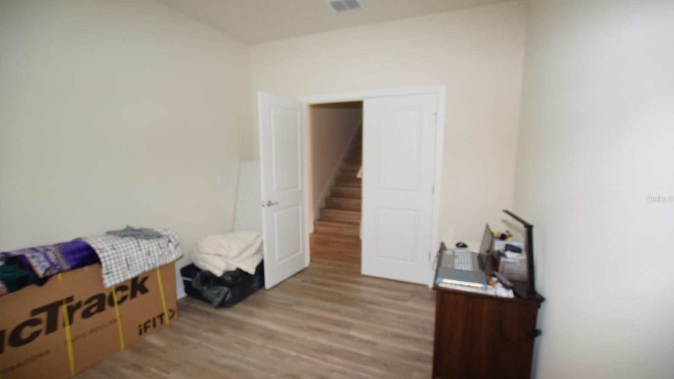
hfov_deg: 99.4
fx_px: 286
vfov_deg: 67.1
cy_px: 199
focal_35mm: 16
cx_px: 342
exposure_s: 1/60
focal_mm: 10
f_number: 3.5
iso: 900
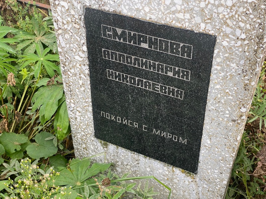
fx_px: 400
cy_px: 100
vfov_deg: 28.0
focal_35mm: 52
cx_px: 133
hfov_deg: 36.8
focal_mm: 6
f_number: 2
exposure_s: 1/193
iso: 20
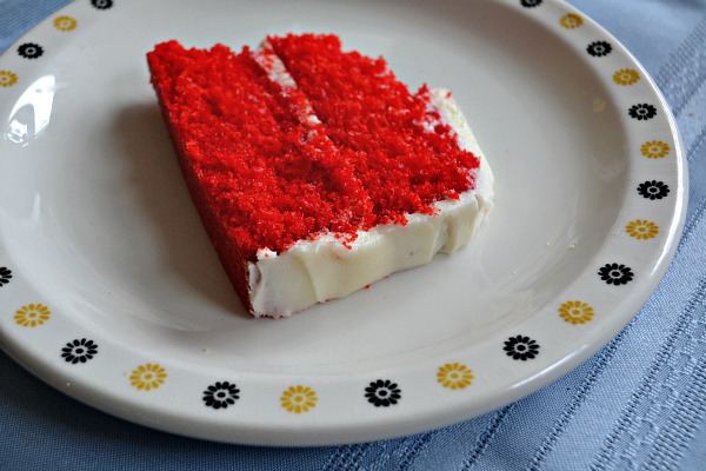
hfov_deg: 46.4
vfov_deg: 31.9
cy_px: 236
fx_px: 824
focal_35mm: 42
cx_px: 353
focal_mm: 28
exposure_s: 1/60
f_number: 4.5
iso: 1250
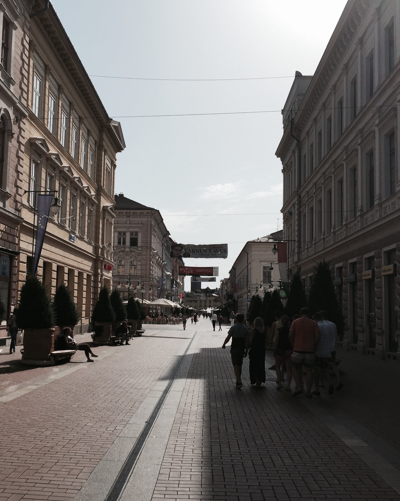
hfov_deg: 38.0
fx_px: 577
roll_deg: -2.0
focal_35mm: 39
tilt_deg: +8.3
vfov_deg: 46.8
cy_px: 258
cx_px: 153
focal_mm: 4.15
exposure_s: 1/4950
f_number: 2.2
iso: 32
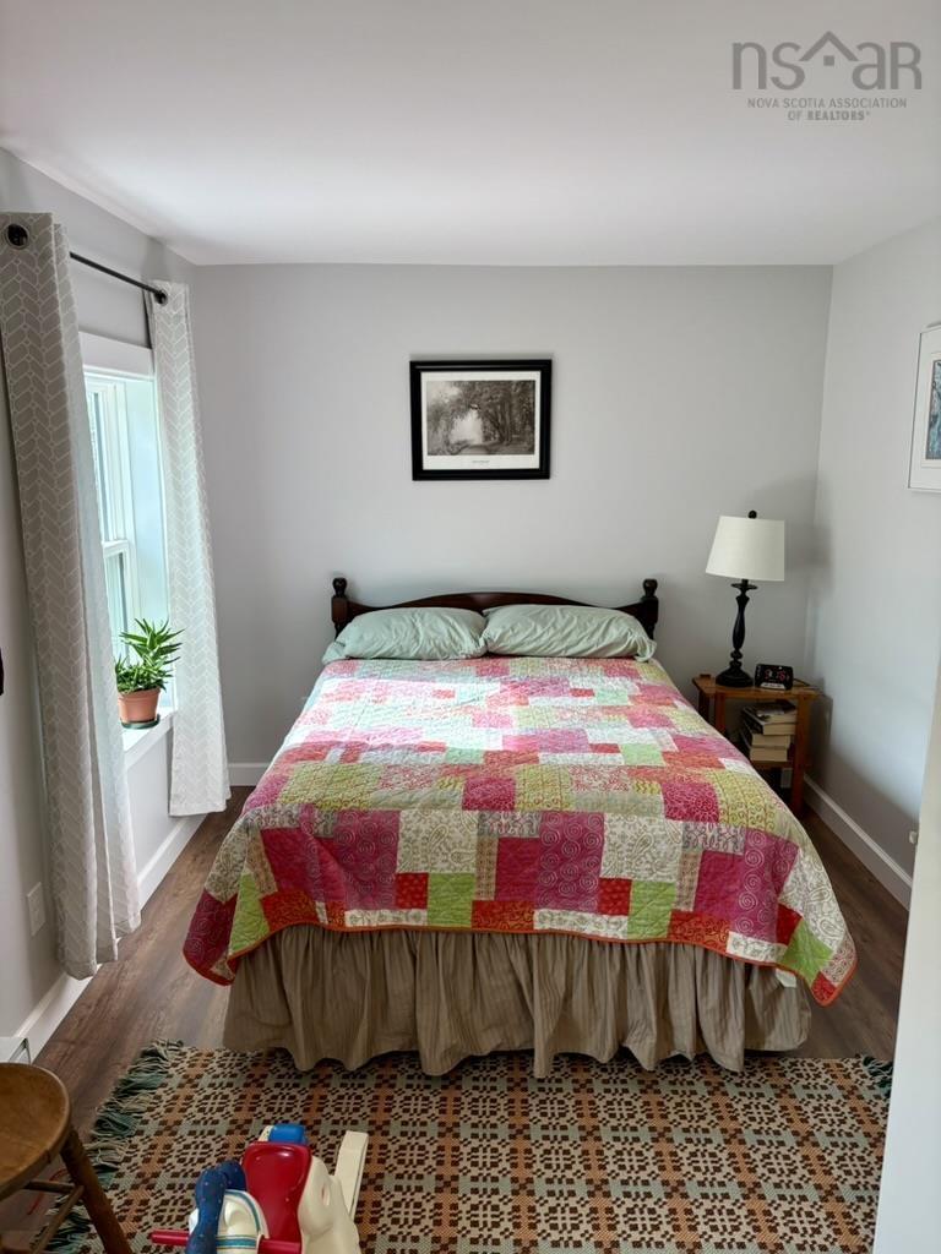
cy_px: 627
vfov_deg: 67.3
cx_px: 470
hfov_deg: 53.1
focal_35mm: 26
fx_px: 942
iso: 64
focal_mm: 5.96
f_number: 1.6
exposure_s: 1/310
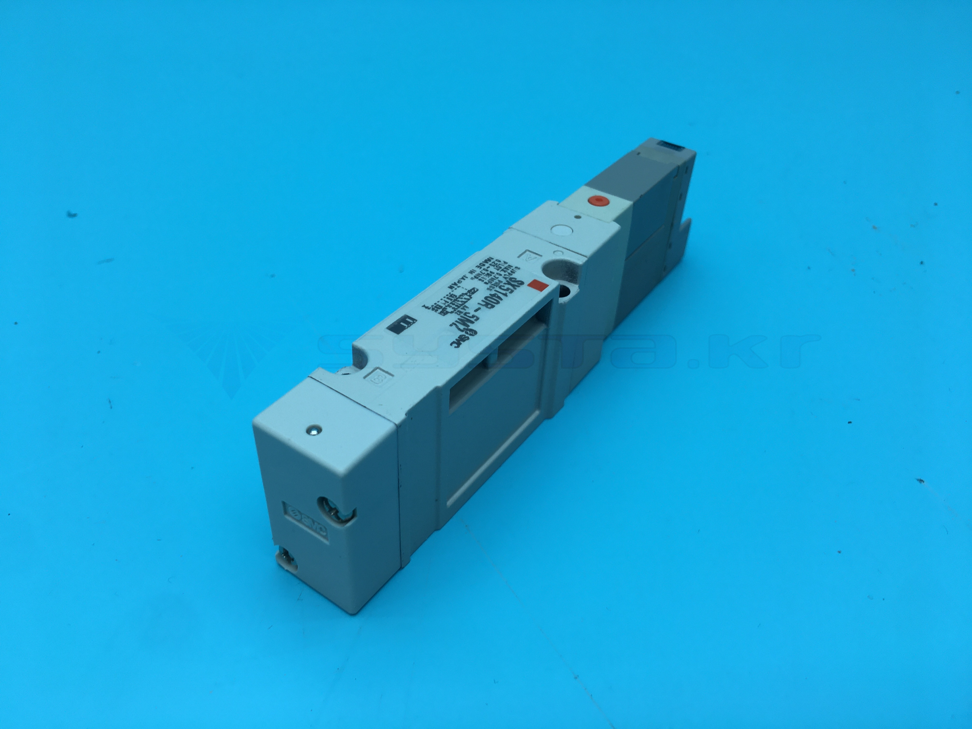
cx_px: 486
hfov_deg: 61.7
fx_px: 814
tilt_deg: -39.7
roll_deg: -3.3
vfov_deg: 48.2
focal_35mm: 29
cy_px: 364
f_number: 2.2
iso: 25
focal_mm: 4.15
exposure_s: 1/60
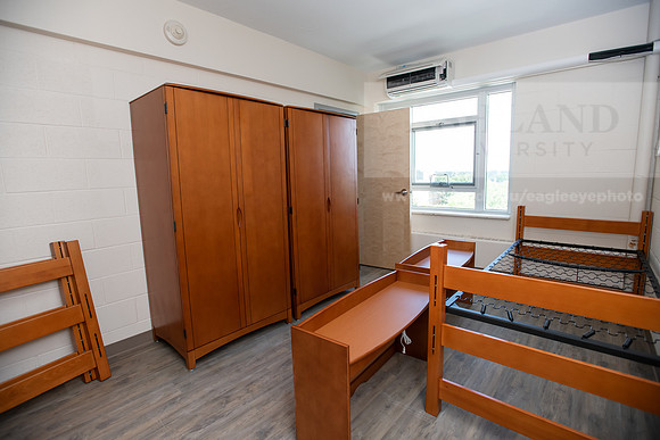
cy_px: 220
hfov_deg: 93.3
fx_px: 312
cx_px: 330
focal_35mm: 17
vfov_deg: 70.5
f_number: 4
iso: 320
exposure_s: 1/250
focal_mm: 17
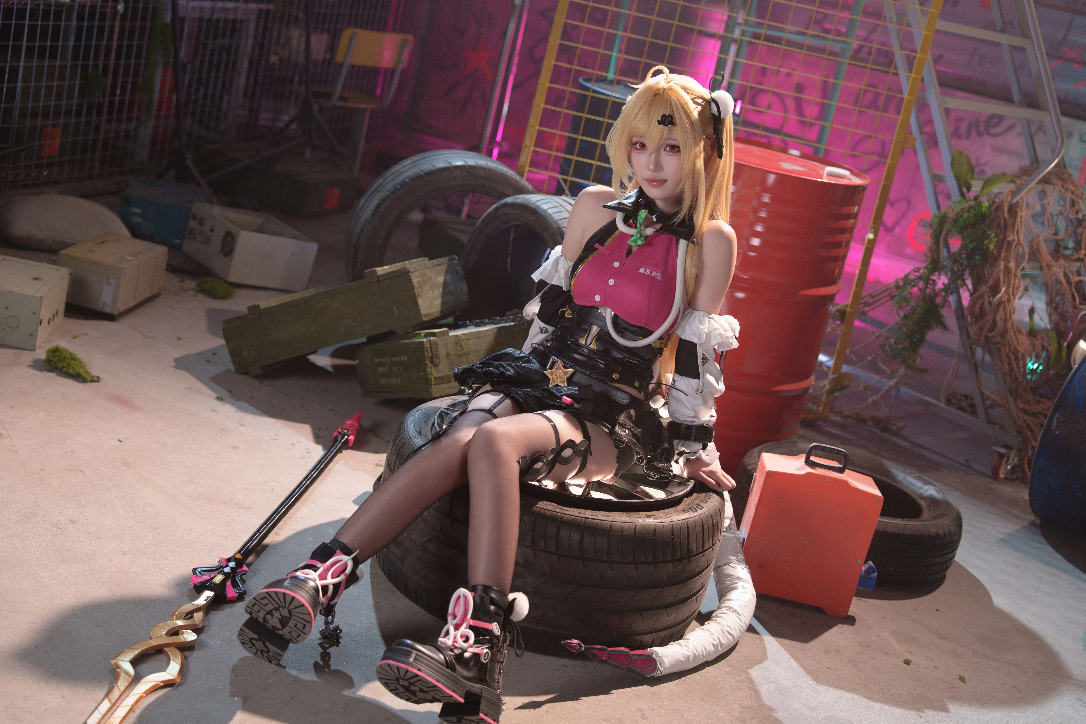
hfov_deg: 40.3
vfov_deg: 27.5
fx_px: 1478
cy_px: 362
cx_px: 543
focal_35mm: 49
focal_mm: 49
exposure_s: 1/80
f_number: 2.8
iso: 640
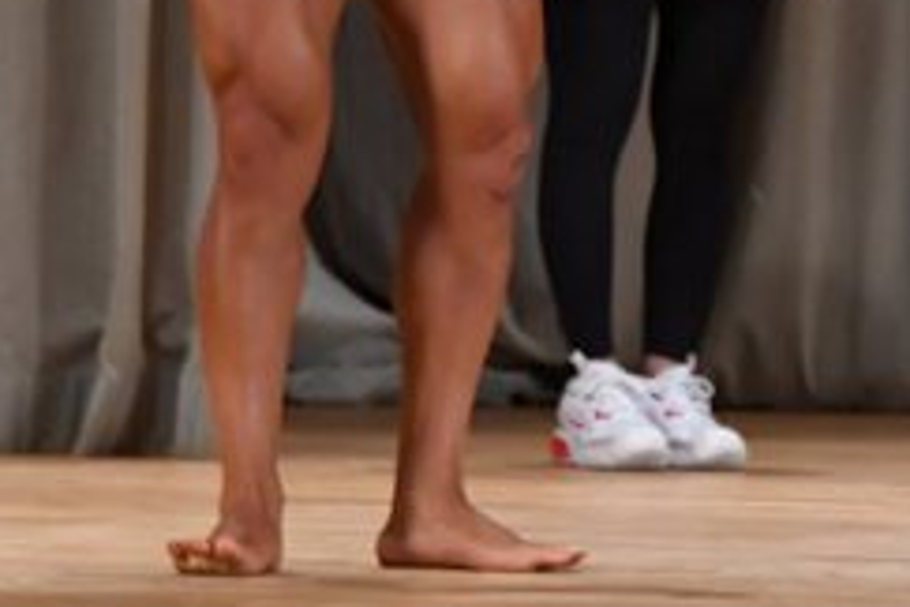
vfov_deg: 1.9
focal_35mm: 718
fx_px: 18148
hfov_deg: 2.9
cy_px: -109
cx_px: 968
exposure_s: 1/400
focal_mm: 150
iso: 3200
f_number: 5.6
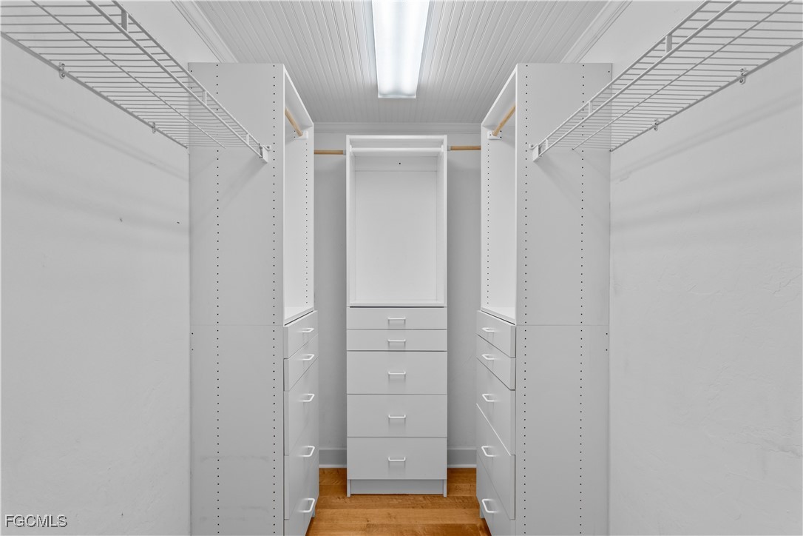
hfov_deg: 96.7
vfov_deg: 73.7
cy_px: 268
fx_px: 357
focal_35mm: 16
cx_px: 402
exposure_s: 1/8
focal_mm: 16
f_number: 9
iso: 640
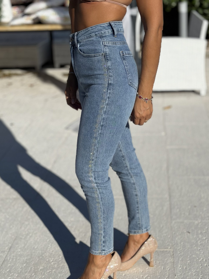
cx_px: 104
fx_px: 386
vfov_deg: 39.7
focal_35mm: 48
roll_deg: +2.2
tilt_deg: -20.3
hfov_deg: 30.3
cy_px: 140
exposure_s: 1/11364
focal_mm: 6.76
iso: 64
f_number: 1.78
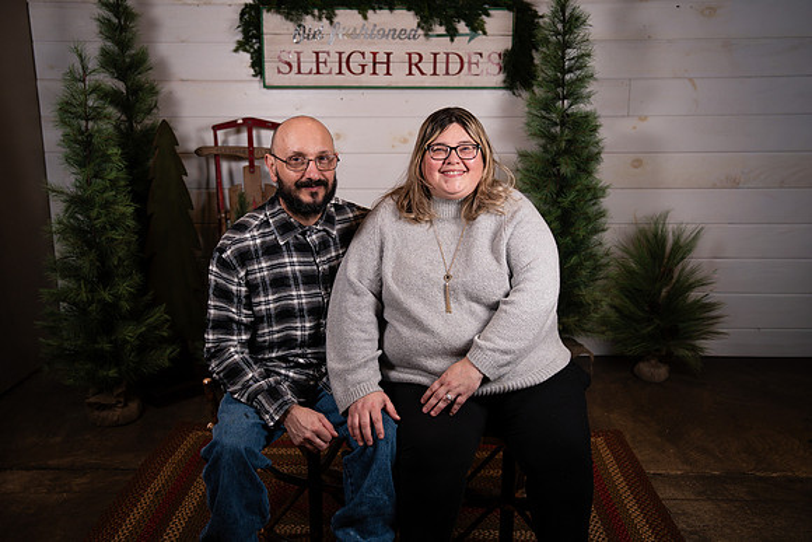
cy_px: 271
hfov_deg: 54.2
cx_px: 406
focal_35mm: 35
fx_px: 793
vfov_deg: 37.7
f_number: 3.5
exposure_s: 1/250
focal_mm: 35
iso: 250
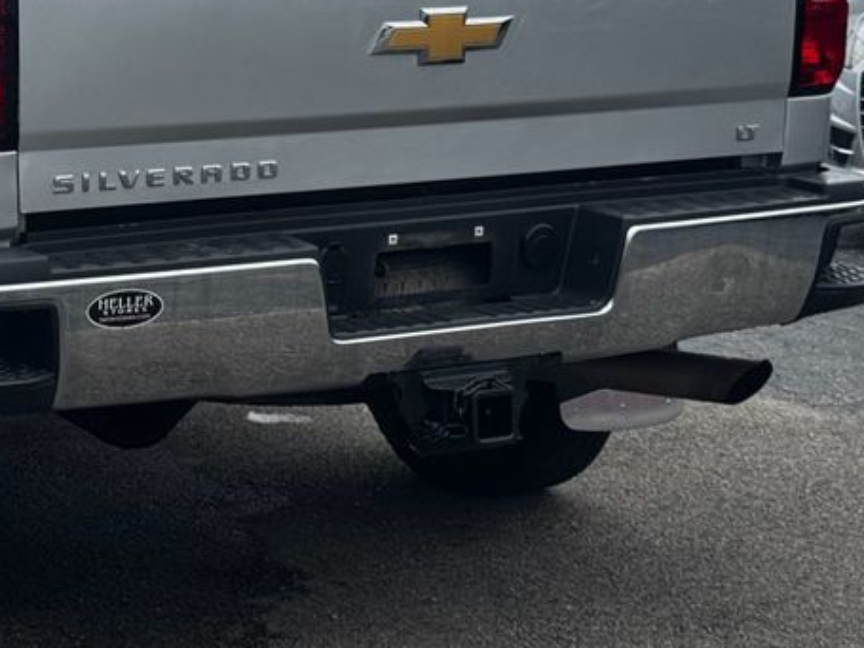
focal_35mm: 108
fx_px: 2695
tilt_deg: -4.9
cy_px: 10
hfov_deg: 17.9
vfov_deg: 13.5
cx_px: 70
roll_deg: -0.2
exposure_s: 1/3096
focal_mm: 6.76
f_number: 1.78
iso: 64
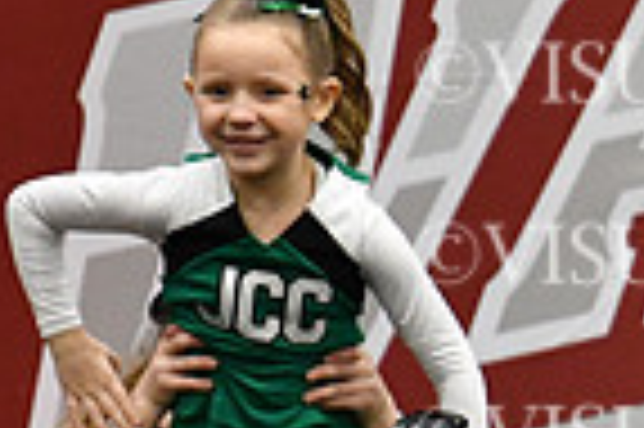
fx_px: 21746
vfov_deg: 1.1
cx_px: 1067
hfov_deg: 1.7
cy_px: 345
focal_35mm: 1217
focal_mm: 200
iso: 5000
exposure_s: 1/800
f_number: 2.8
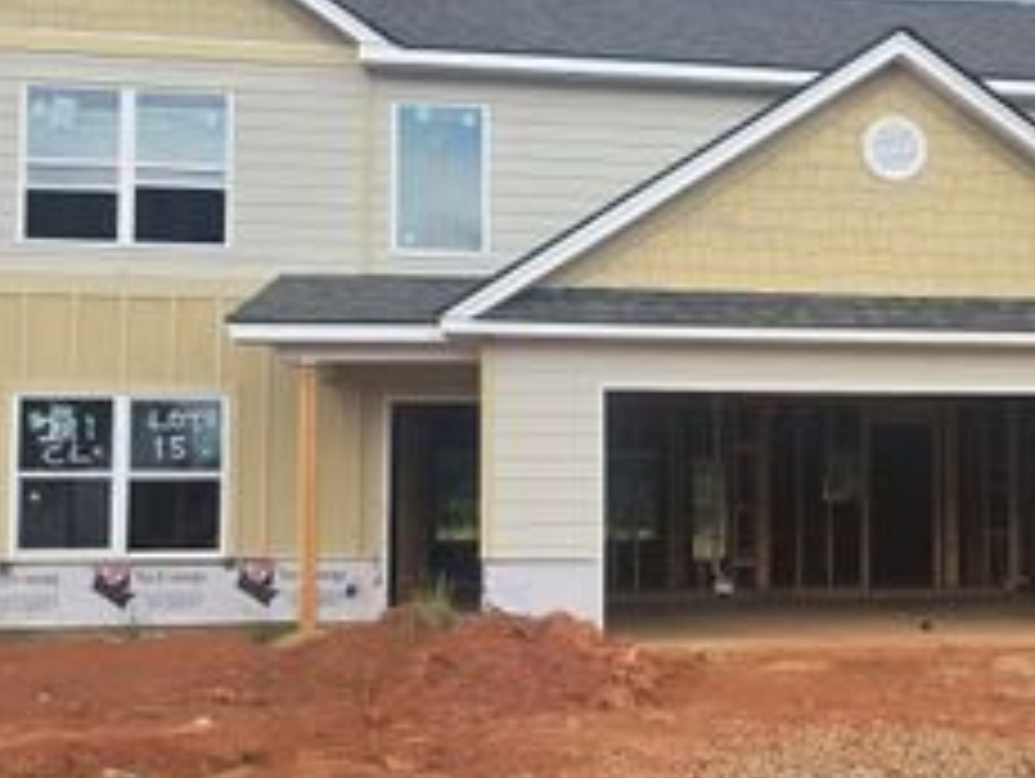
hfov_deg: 36.5
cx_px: 864
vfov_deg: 29.1
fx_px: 1497
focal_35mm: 50
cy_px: 443
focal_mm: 6.3
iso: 80
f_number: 1.7
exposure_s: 1/1936
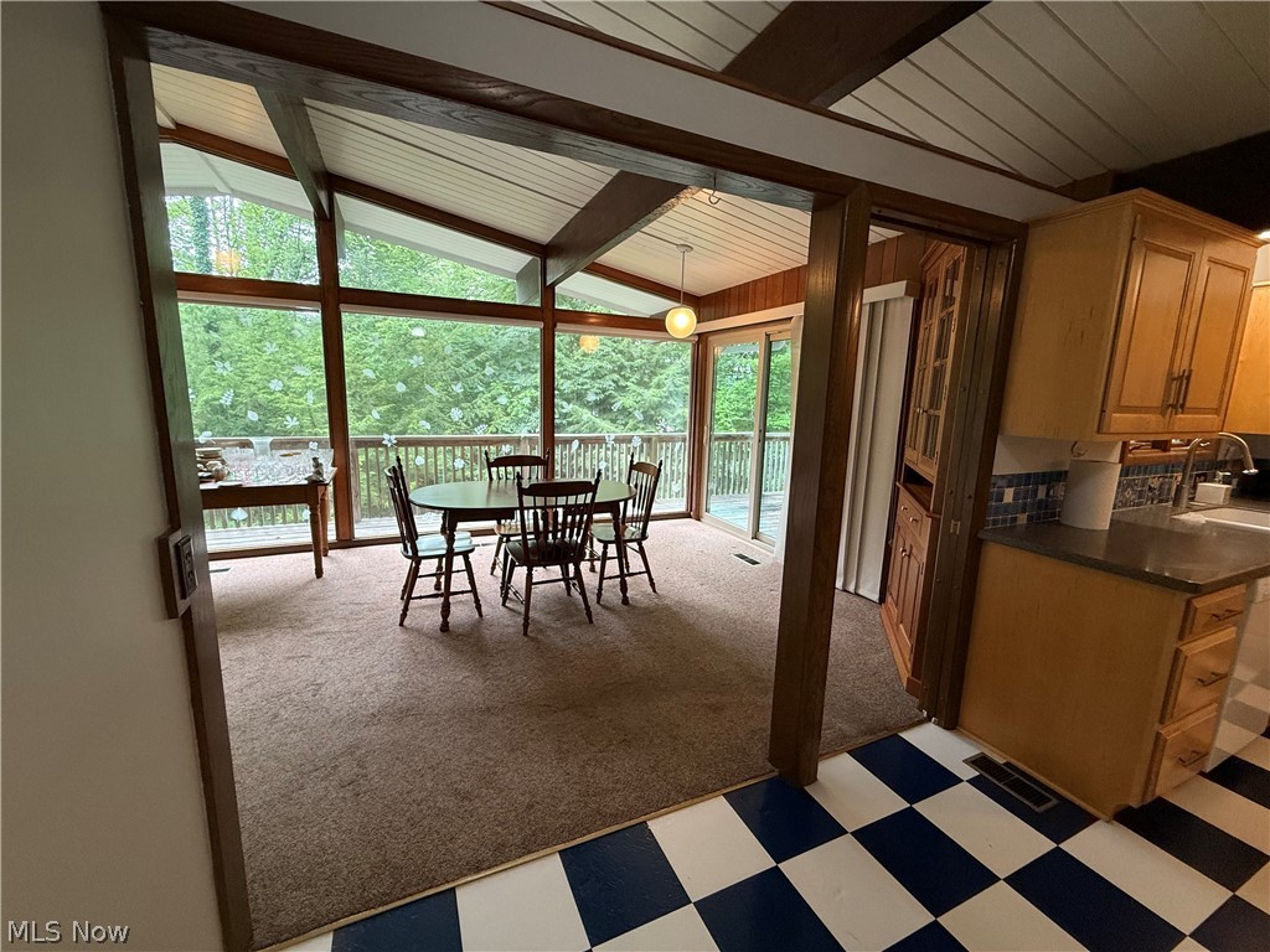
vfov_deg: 85.7
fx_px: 514
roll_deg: -1.0
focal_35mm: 14
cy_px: 476
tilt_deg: -8.1
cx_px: 635
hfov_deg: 102.1
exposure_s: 1/60
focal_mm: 2.22
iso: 250
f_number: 2.2
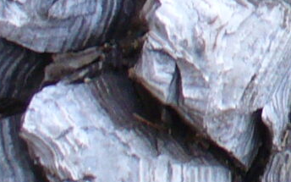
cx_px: 718
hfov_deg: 6.8
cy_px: -157
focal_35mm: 292
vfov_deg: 4.4
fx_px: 2316
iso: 100
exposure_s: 1/30
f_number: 2.8
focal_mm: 6.1
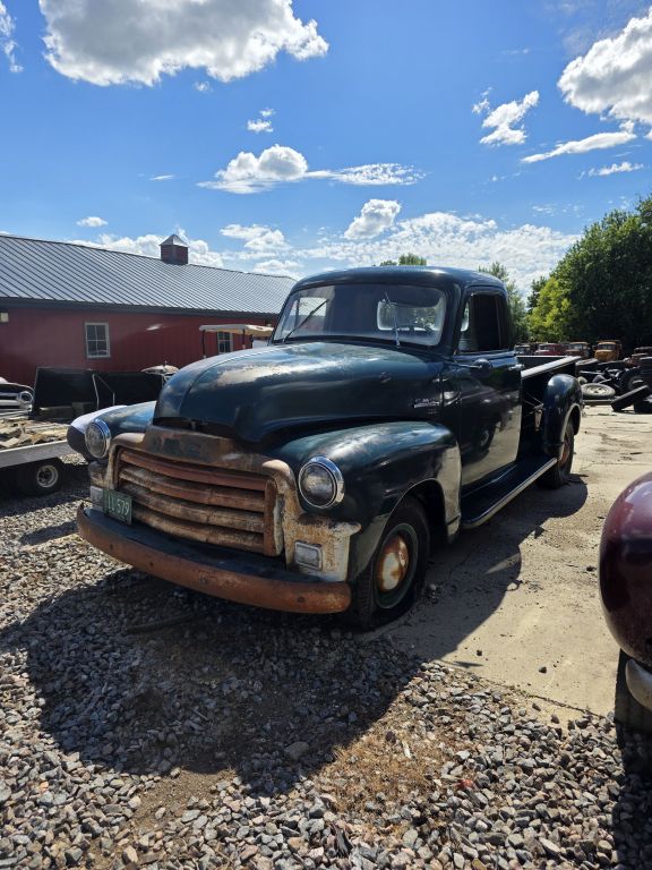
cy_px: 435
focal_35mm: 23
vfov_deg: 73.9
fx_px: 578
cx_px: 326
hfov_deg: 58.9
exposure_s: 1/6150
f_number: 1.7
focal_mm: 6.3
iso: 80
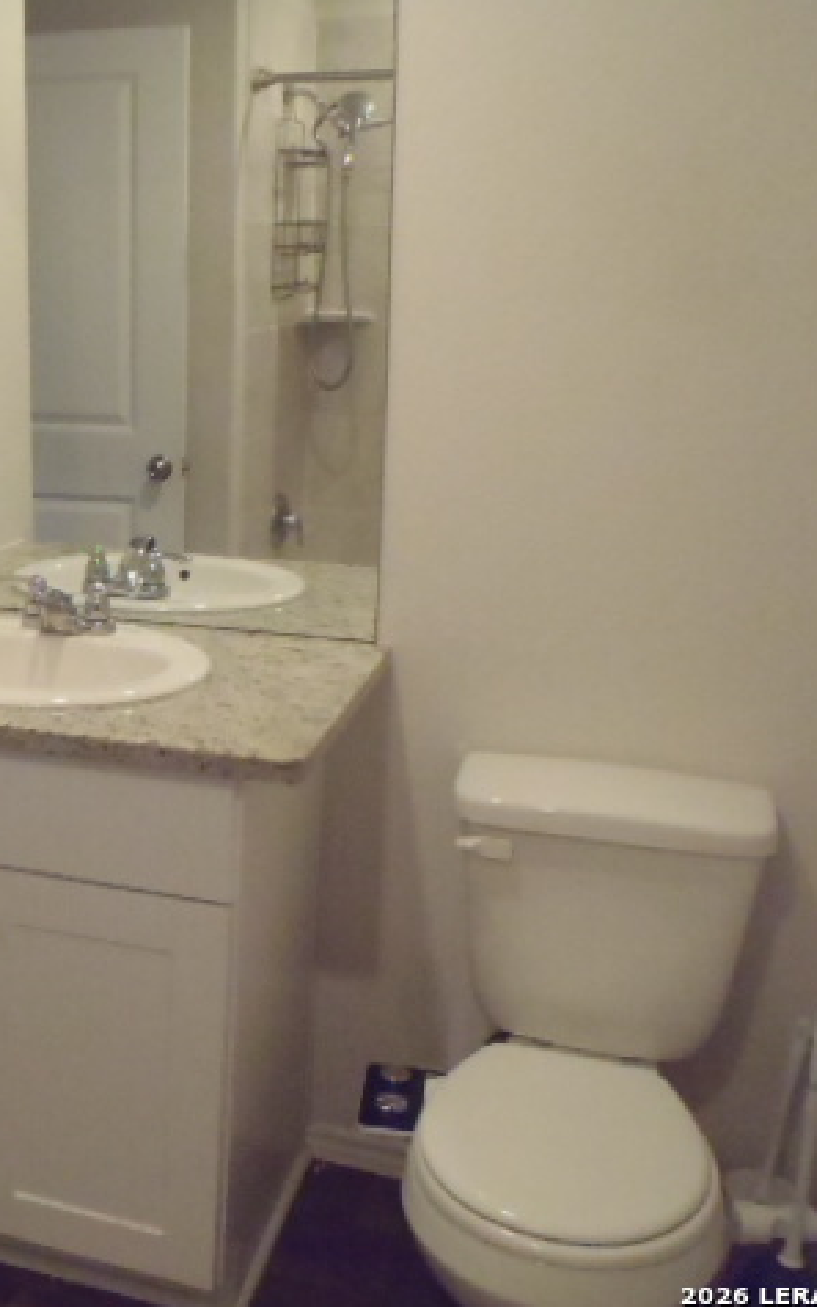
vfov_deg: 49.3
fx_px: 1425
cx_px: 19
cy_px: 652
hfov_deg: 30.0
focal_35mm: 40
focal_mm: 5
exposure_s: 1/60
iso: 800
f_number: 3.9
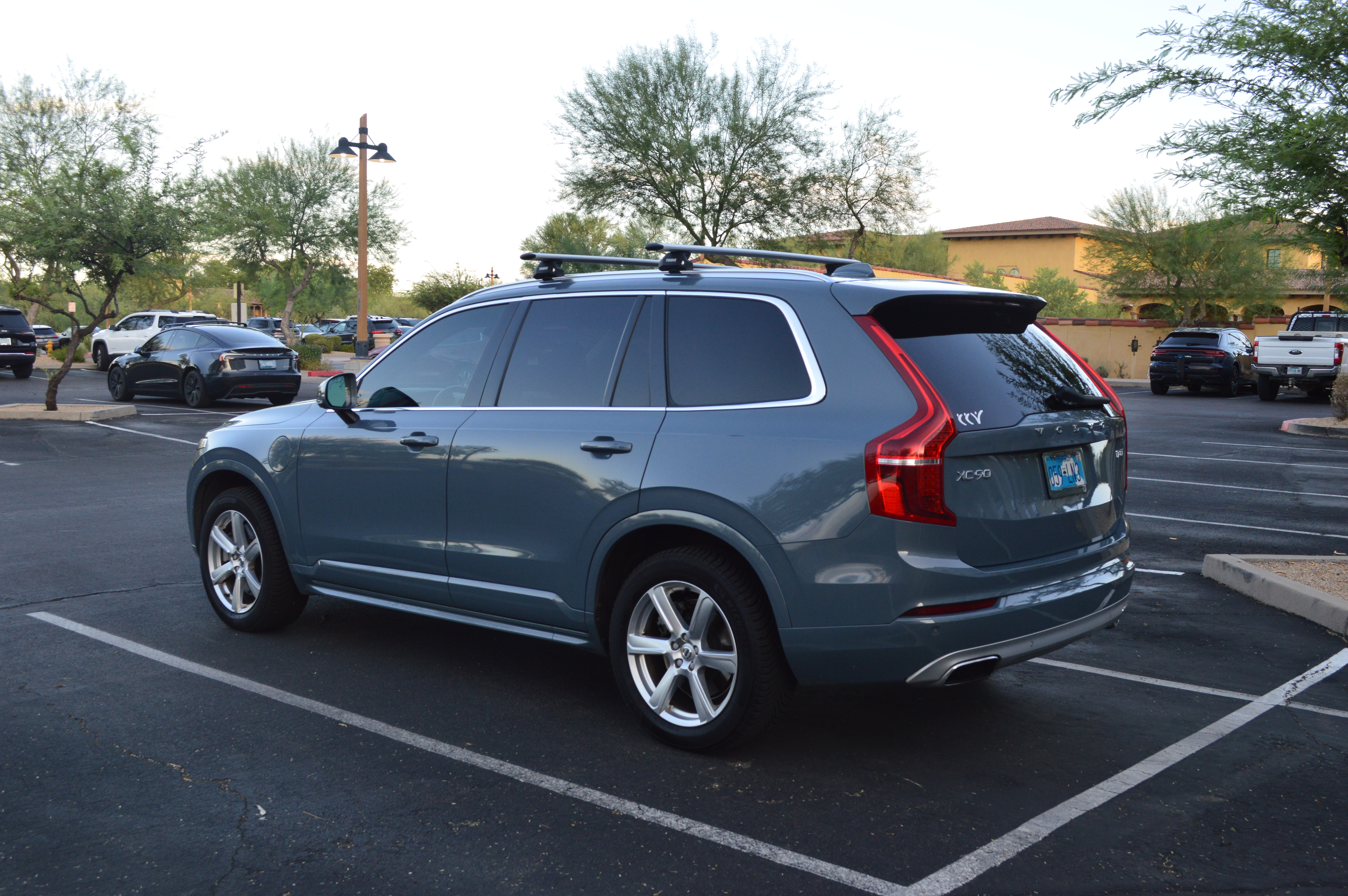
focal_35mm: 36
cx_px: 674
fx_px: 1347
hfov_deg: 53.2
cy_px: 448
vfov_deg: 36.8
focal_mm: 24
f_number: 9
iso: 400
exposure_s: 1/125
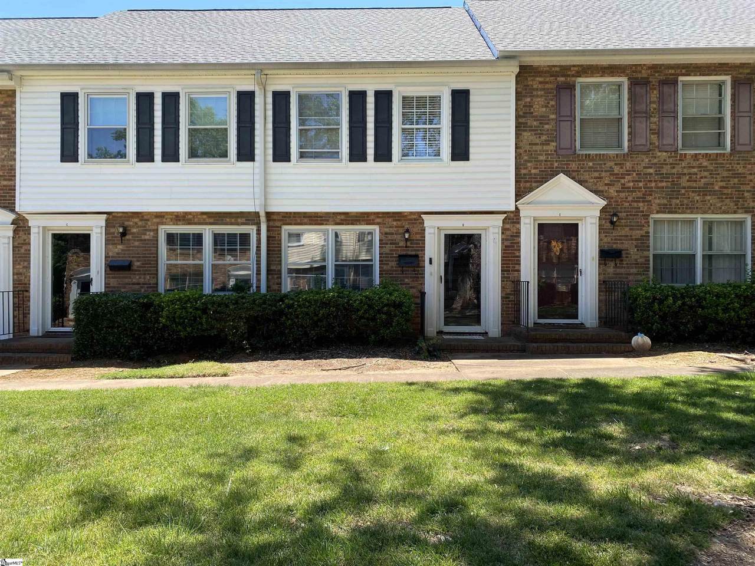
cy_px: 283
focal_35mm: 26
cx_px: 378
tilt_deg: -0.3
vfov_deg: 53.1
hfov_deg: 67.3
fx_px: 567
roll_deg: -1.1
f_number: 1.8
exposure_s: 1/816
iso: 32
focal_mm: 4.25
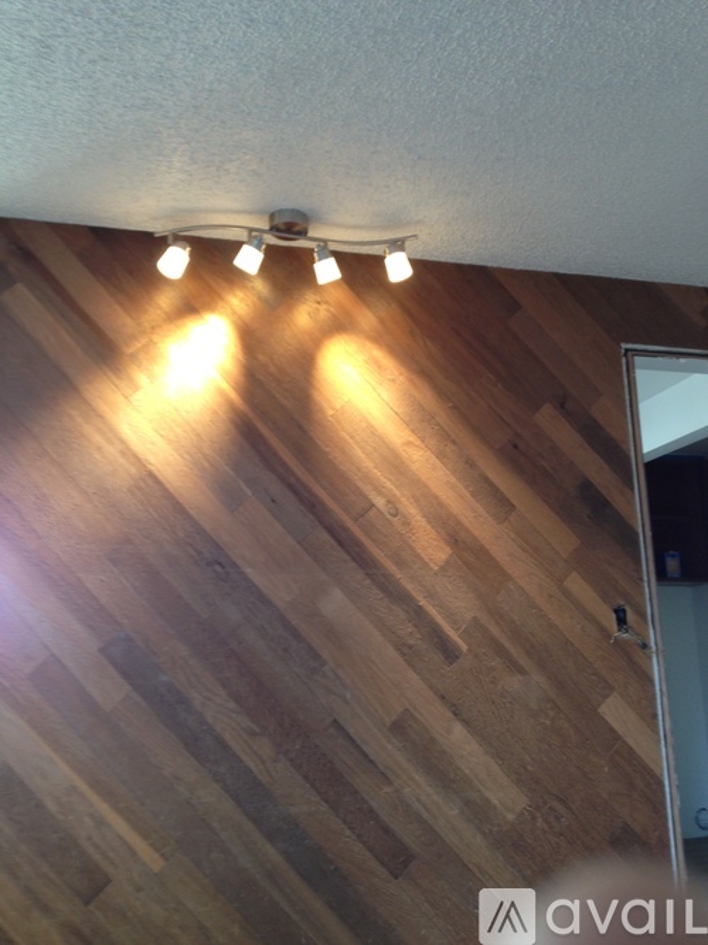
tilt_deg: +13.1
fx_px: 955
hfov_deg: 40.7
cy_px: 472
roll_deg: +2.7
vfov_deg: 52.6
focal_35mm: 35
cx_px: 354
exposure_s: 1/24
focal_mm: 4.28
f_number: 2.4
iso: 50
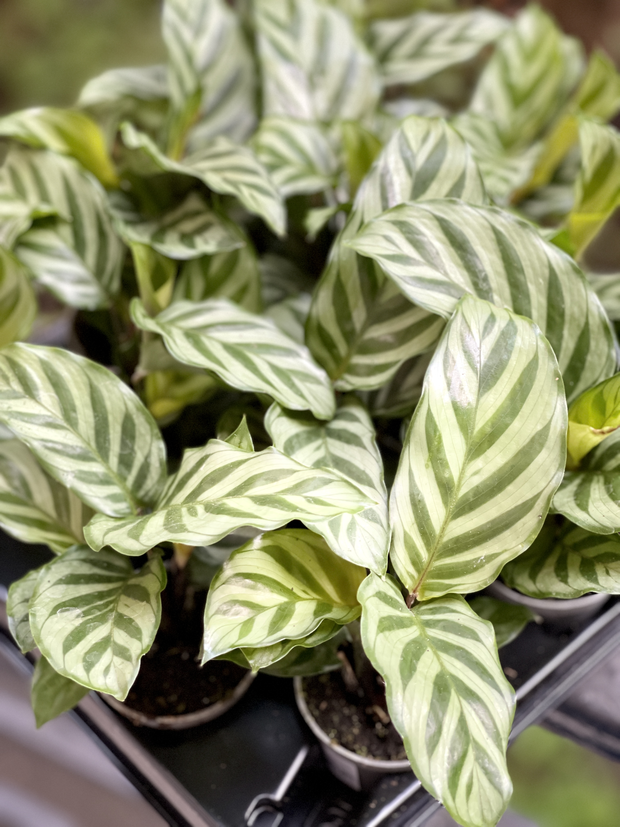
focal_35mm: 64
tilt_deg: -51.0
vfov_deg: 30.3
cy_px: 414
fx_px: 1528
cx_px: 310
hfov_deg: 22.9
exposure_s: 1/117
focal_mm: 7.5
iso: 250
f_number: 2.2
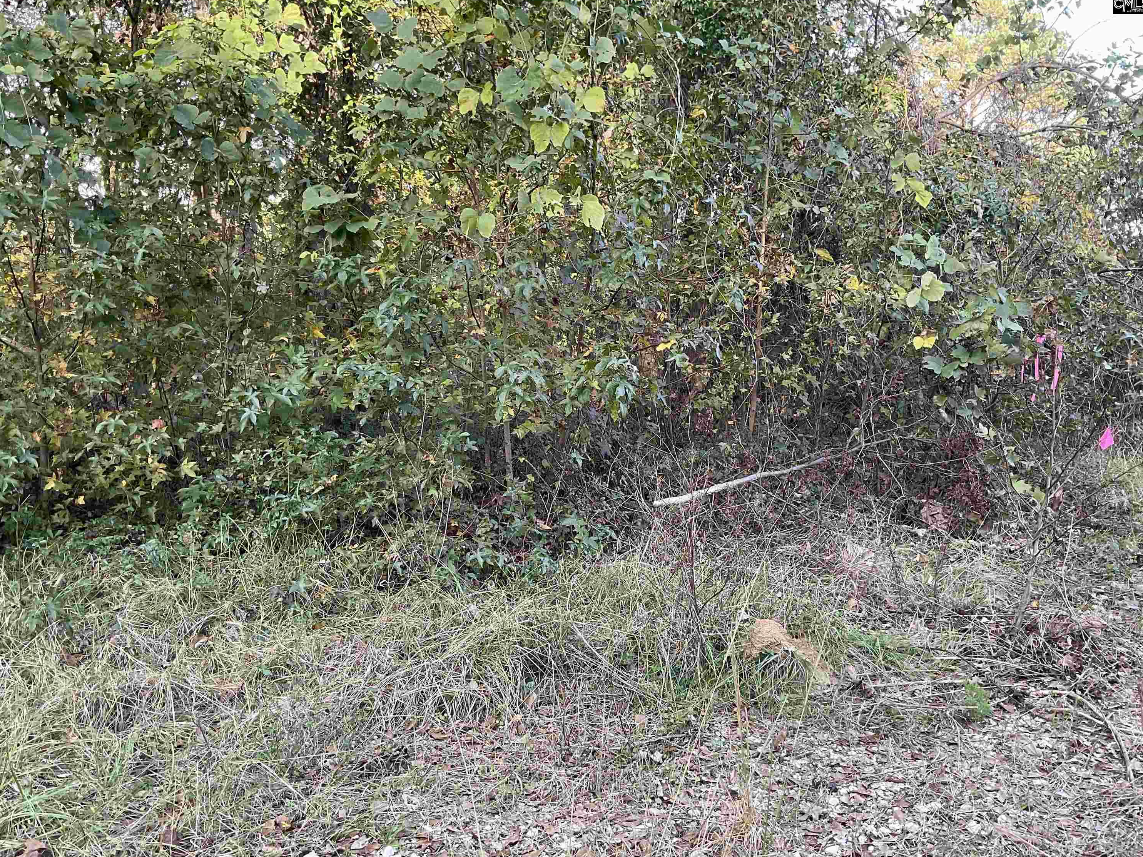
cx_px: 559
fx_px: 991
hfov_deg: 60.0
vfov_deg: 46.8
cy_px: 438
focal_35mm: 30
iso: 50
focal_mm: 3
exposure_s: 1/122
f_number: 1.8
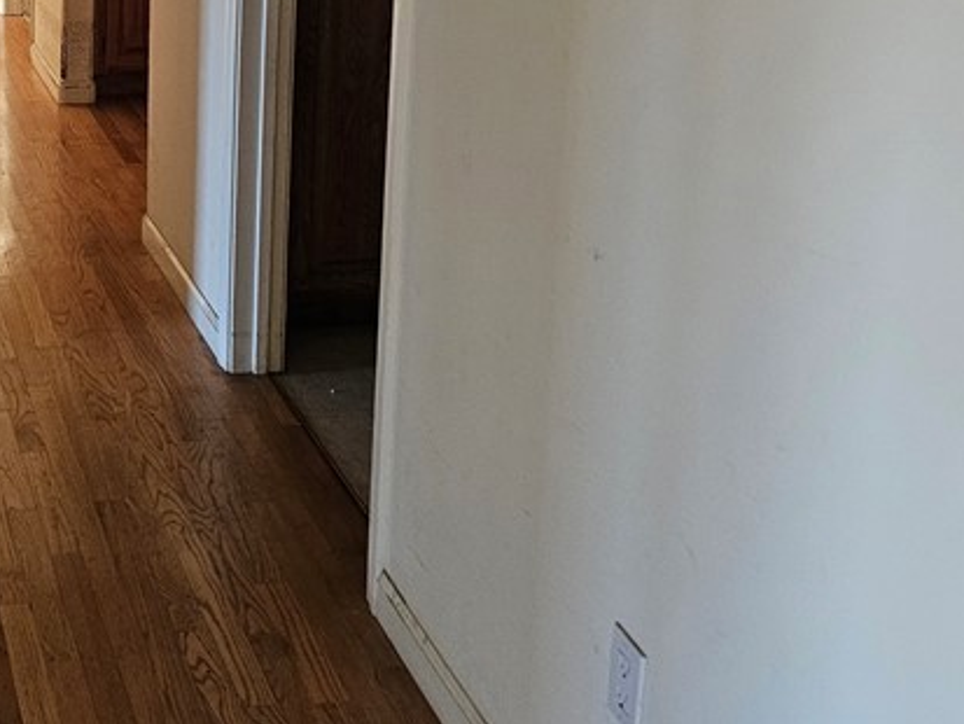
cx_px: 9
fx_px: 1588
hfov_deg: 31.4
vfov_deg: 24.4
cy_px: -19
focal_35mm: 57
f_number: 1.7
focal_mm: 6.3
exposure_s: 1/120
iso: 500
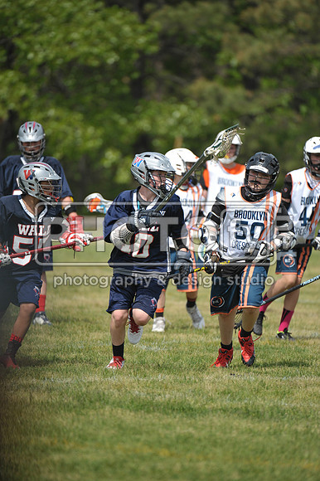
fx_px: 4805
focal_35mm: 360
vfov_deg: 5.7
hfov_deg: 3.8
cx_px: 160
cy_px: 240
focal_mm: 360
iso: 640
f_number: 4
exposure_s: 1/4000
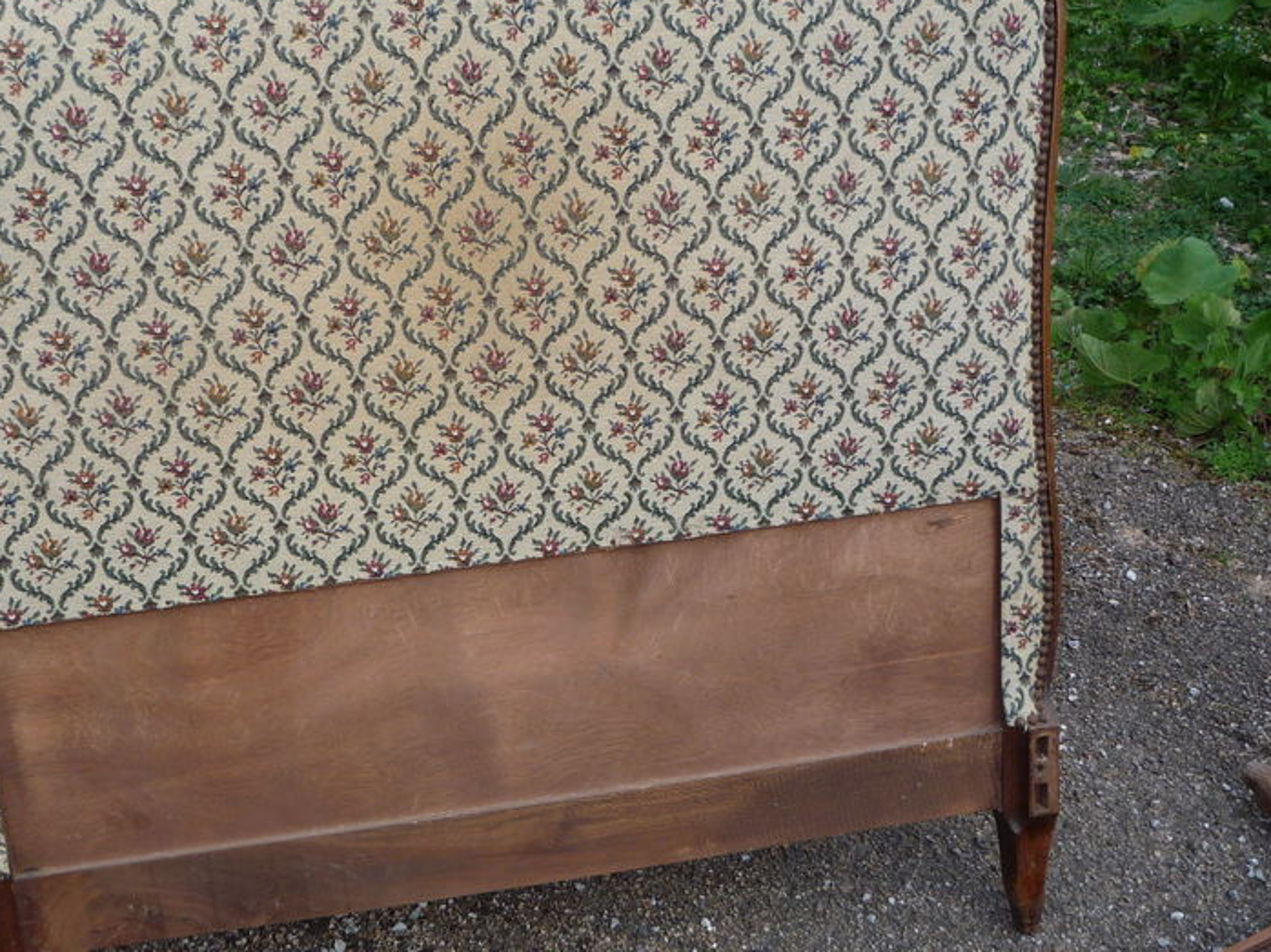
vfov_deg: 33.6
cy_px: 455
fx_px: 1578
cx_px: 439
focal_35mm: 43
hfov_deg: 43.3
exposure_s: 1/160
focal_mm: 5.2
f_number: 4
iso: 100
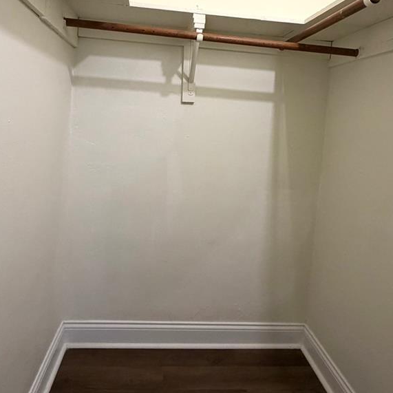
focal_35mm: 26
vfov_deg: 60.1
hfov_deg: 60.9
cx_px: 185
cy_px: 145
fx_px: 334
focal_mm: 2.22
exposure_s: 1/120
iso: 250
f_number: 2.2
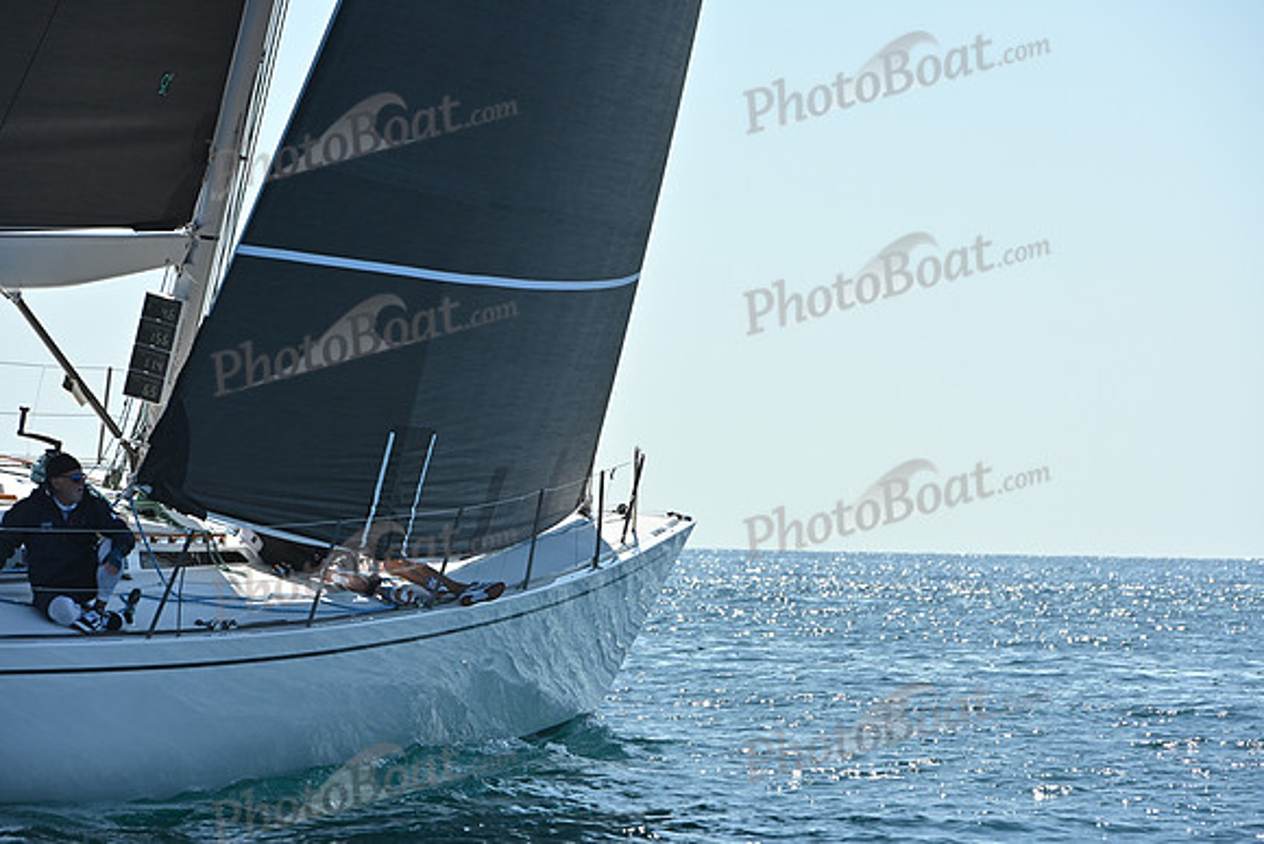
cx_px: 632
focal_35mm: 190
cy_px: 422
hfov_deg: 10.8
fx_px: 6672
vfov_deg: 7.2
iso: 320
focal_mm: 190
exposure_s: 1/1000
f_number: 9
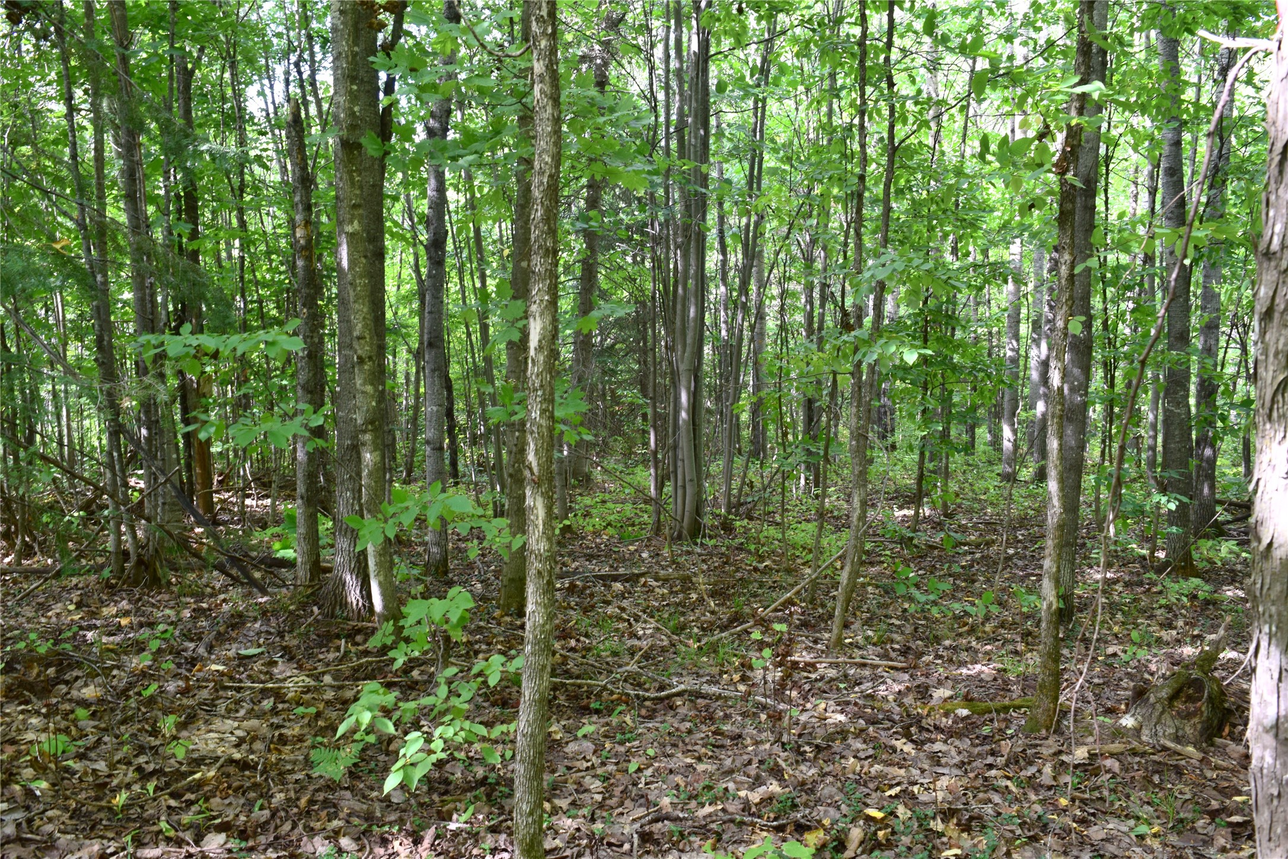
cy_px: 430
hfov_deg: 67.4
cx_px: 644
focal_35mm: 27
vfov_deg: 47.9
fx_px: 966
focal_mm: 18
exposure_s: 1/30
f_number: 7.1
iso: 400
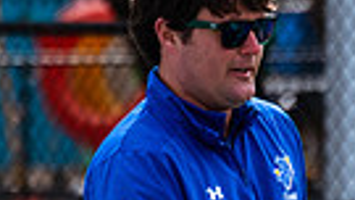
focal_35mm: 1348
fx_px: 12691
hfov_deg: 1.6
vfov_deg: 0.9
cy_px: 83
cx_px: 273
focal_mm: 300
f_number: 5.6
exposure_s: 1/2500
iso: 640
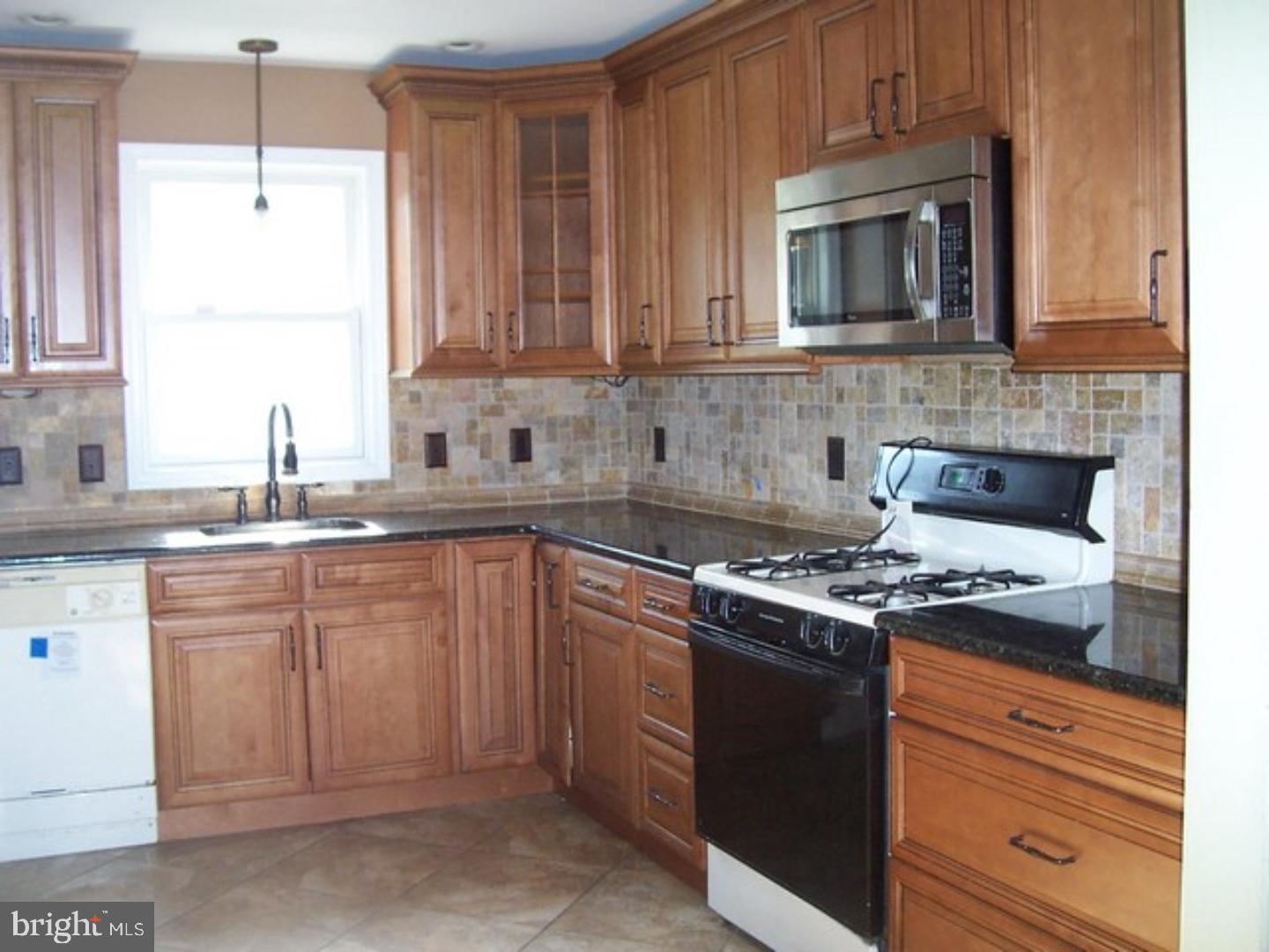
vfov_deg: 38.7
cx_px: 634
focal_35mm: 37
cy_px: 476
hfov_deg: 50.1
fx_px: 1356
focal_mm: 5.6
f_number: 2.8
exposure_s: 1/60
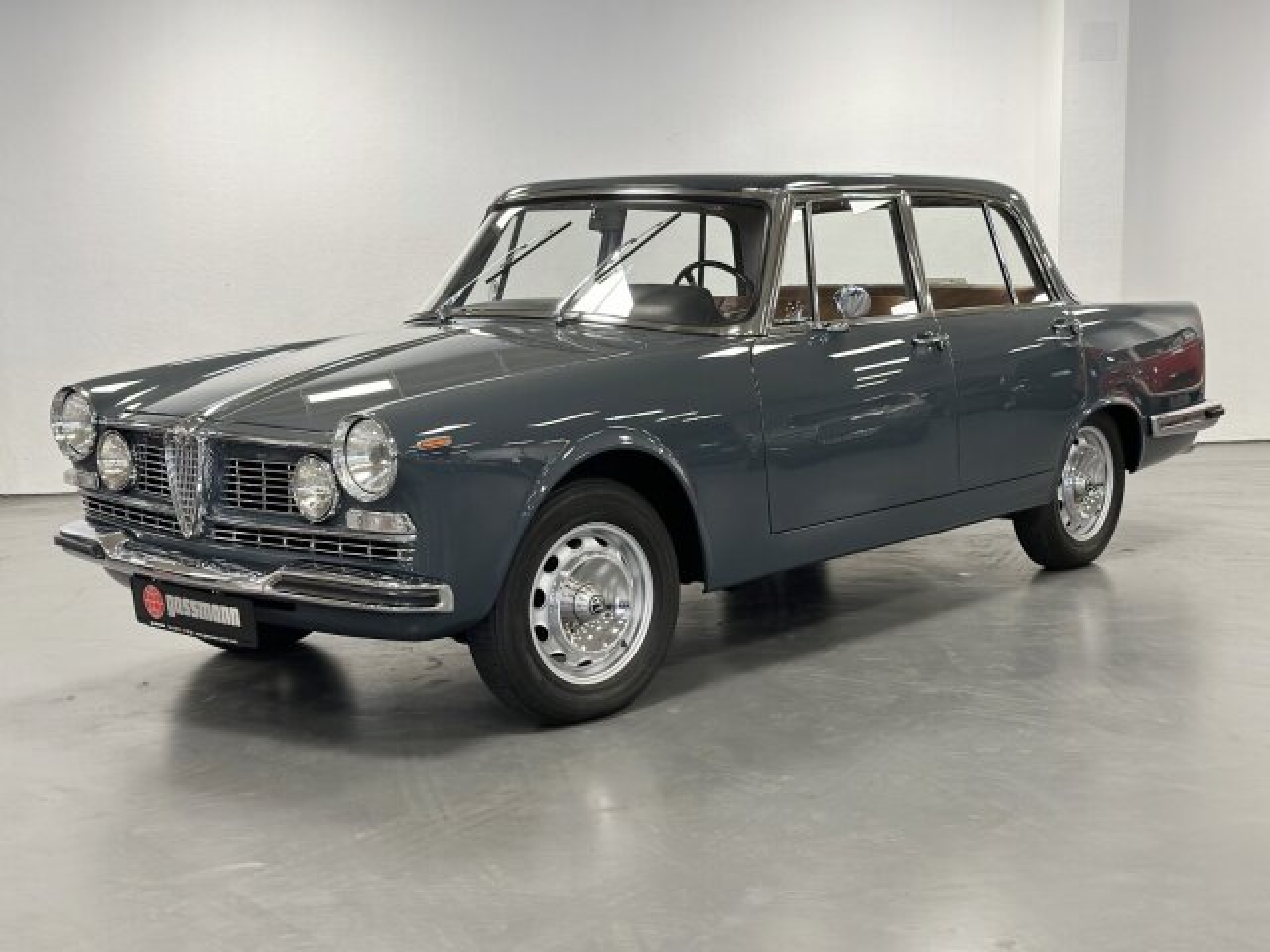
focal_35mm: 48
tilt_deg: -8.2
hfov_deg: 39.7
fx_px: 1761
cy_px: 476
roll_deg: +0.2
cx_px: 635
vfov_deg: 30.3
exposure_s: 1/100
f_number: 1.78
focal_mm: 6.86
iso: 200
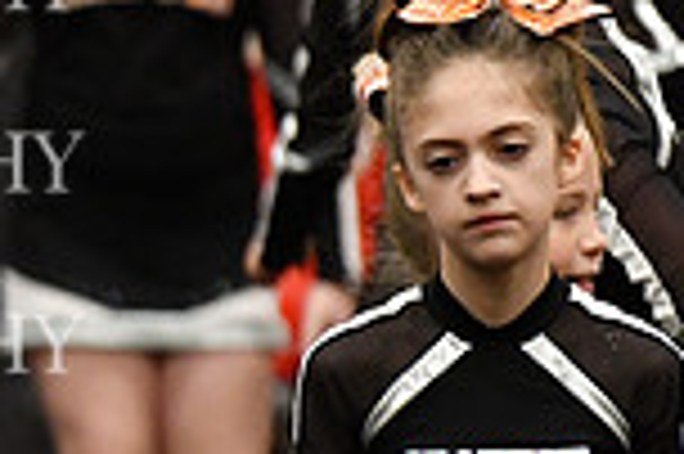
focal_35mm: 975
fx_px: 18505
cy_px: 434
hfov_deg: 2.1
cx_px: -567
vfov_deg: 1.4
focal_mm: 170
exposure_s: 1/800
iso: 4000
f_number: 2.8
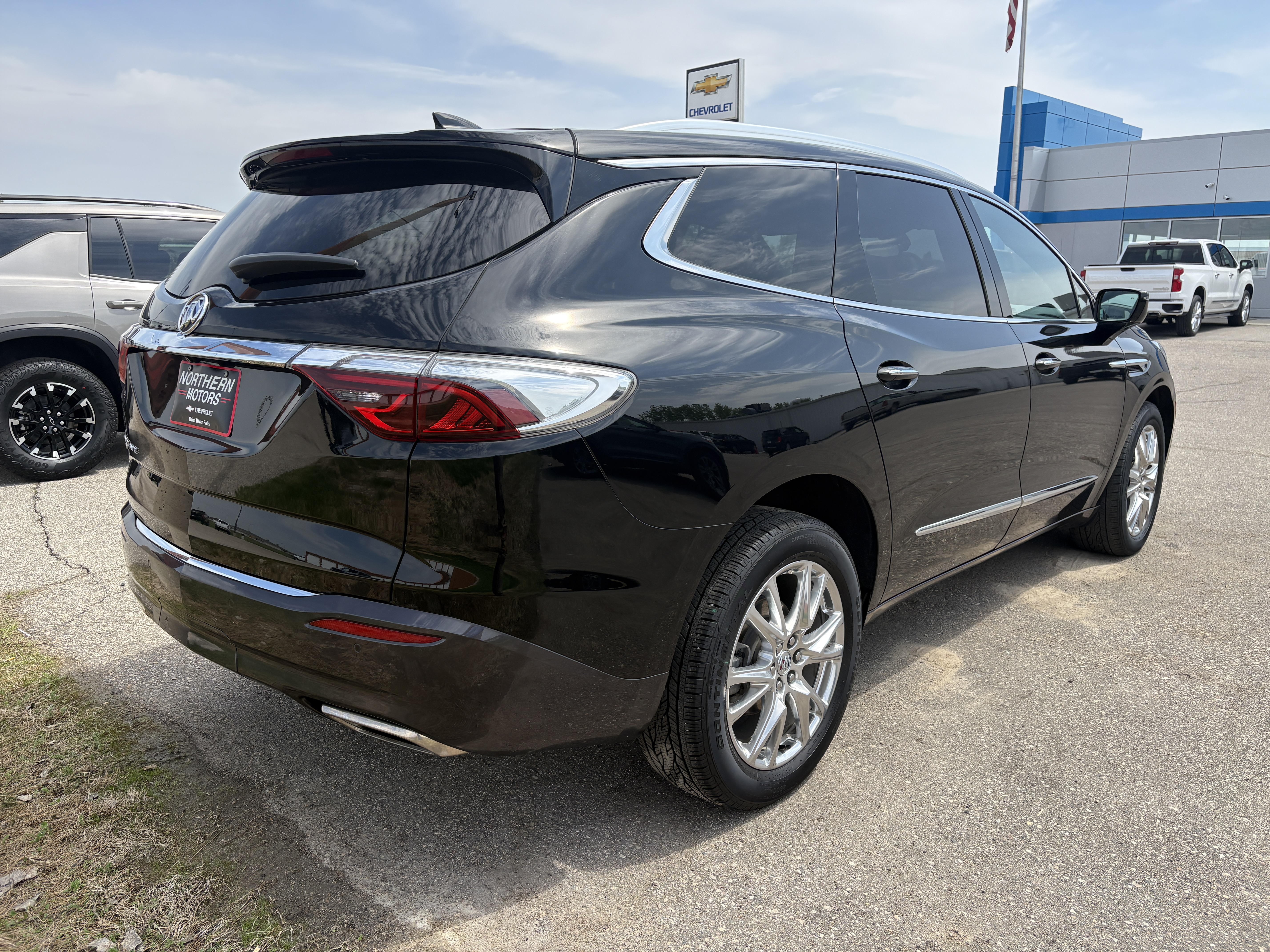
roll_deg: -1.0
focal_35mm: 26
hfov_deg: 67.3
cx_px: 635
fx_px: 954
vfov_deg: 53.1
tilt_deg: -10.6
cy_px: 476
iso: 50
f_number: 1.6
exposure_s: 1/2208
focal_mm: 5.96
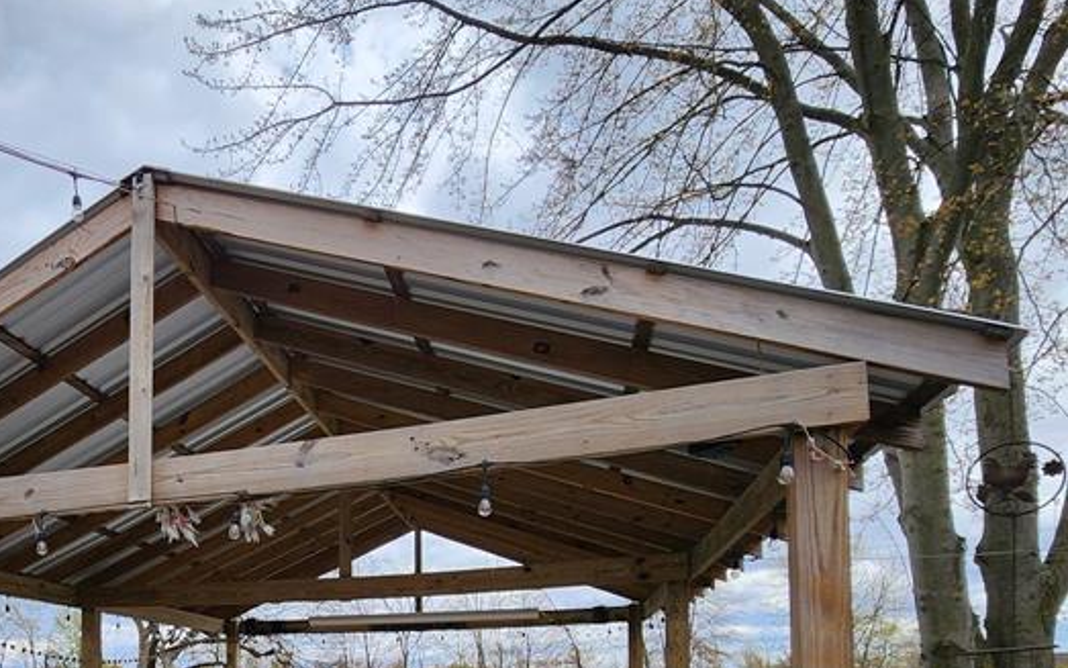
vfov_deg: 40.5
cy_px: 664
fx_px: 786
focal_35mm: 27
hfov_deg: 62.8
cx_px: 221
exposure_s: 1/1804
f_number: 2.2
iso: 50
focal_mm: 2.2
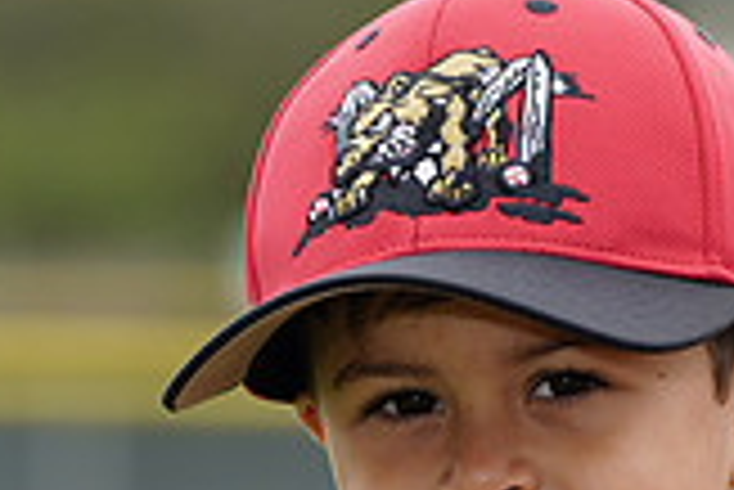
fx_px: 14529
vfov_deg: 1.9
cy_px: 949
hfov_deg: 2.9
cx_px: 624
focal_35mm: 712
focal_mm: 200
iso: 100
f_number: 5.6
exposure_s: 1/250
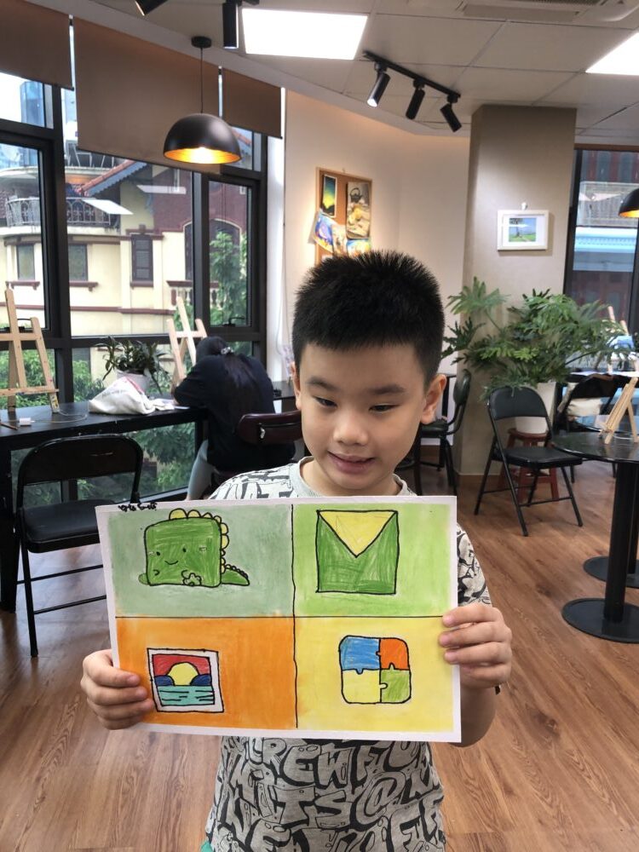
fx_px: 689
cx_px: 320
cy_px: 426
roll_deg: -1.2
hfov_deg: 49.7
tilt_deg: -8.6
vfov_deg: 63.4
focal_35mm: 28
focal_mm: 3.99
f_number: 1.8
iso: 32
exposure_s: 1/33
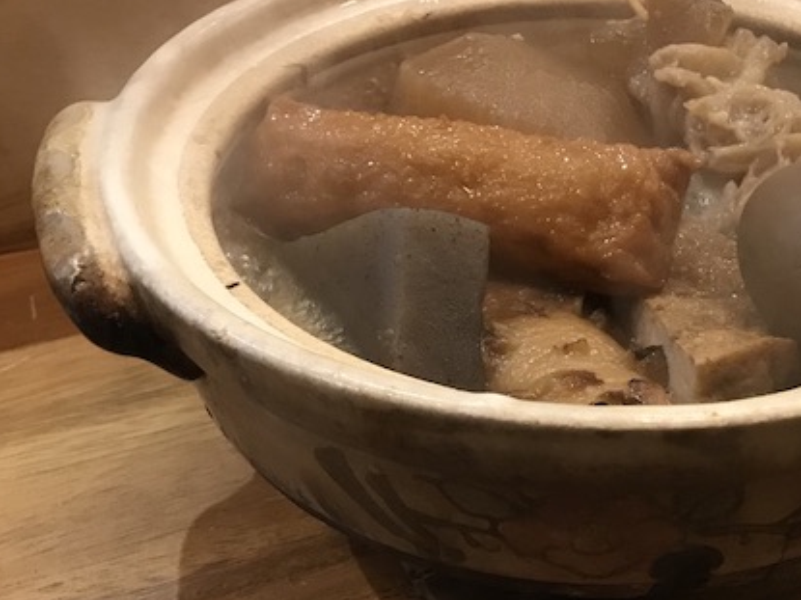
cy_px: 394
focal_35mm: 54
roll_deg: -3.0
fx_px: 1249
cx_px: 689
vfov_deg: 26.9
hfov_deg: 34.0
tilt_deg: -39.5
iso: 64
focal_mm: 3.99
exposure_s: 1/17
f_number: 1.8
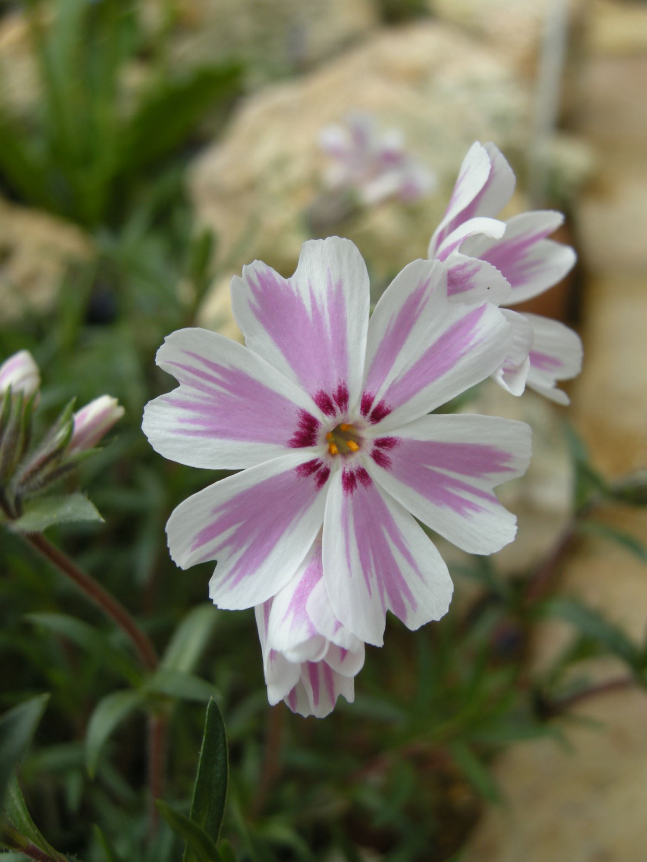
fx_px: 872
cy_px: 431
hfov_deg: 40.7
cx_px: 324
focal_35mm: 35
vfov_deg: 52.6
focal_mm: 7.5
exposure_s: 1/165
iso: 64
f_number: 4.3
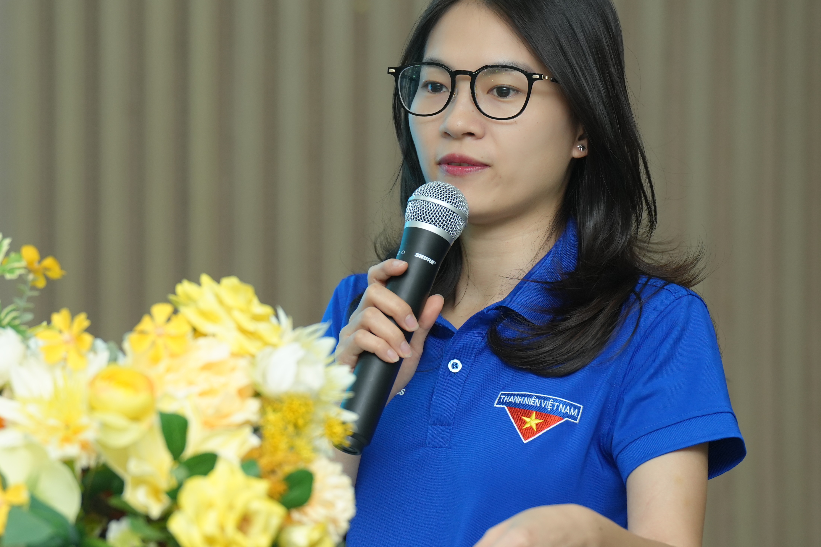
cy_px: 284
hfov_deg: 10.7
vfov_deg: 7.2
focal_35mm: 192
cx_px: 274
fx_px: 4378
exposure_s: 1/200
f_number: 3.5
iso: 800
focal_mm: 121
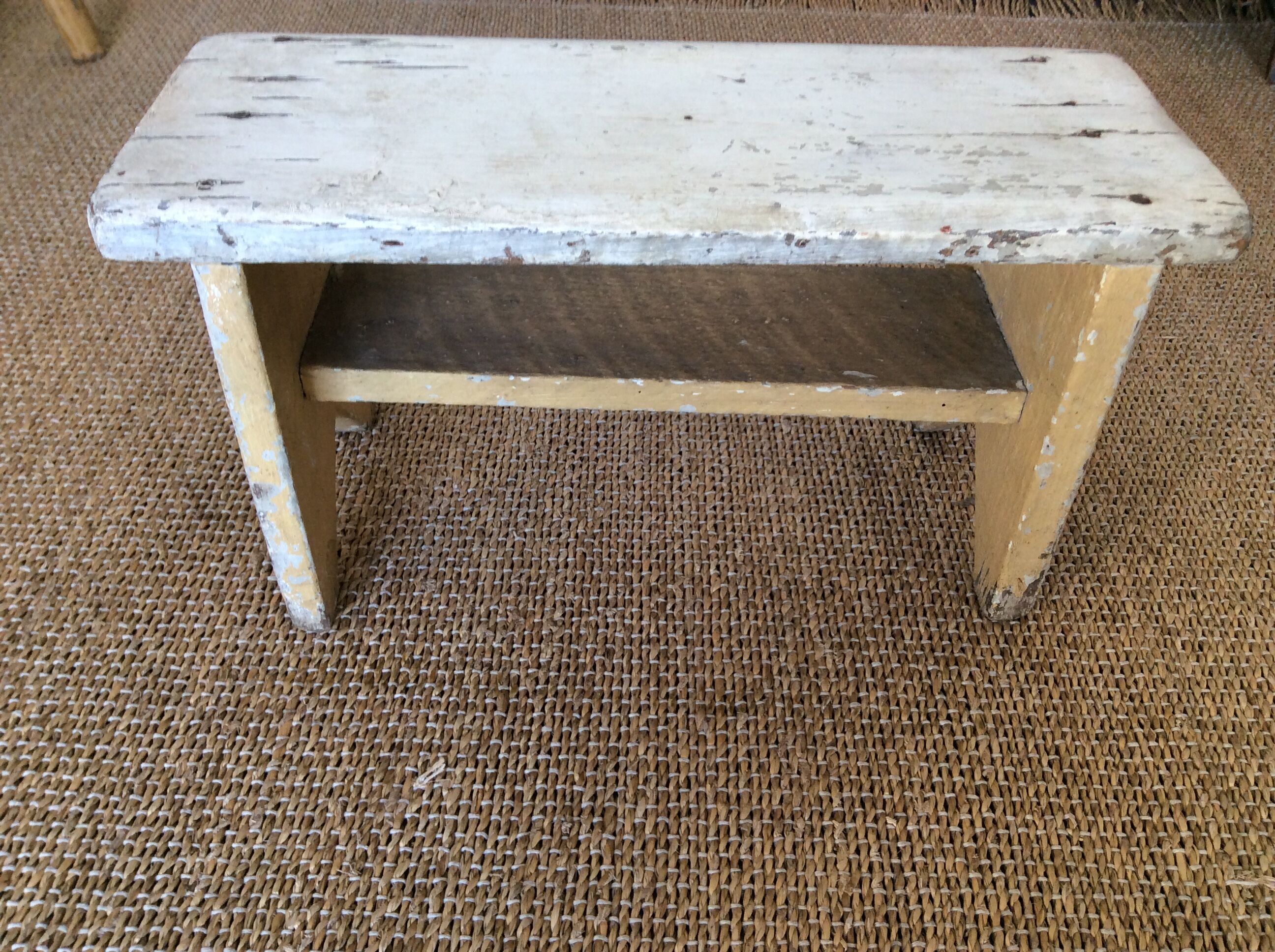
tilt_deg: -42.1
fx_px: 1177
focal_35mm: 32
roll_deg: -0.1
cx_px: 638
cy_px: 476
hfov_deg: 56.9
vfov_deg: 44.1
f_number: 2.4
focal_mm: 3.3
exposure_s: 1/25
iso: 50
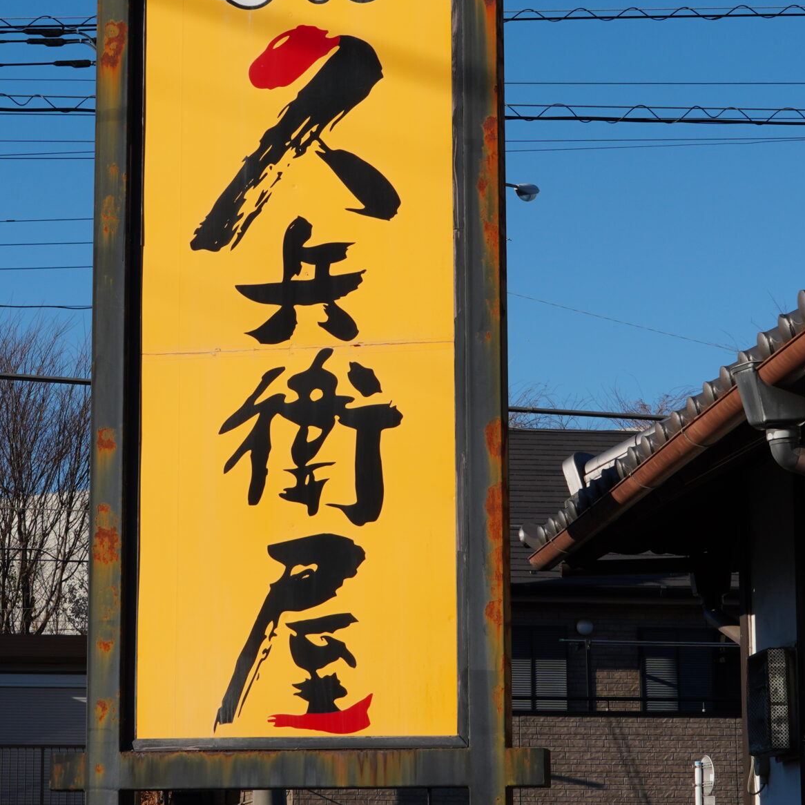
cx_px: 298
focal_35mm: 113
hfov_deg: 15.4
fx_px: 2969
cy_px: 259
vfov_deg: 15.4
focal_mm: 40.3
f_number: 13
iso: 100
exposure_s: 1/250
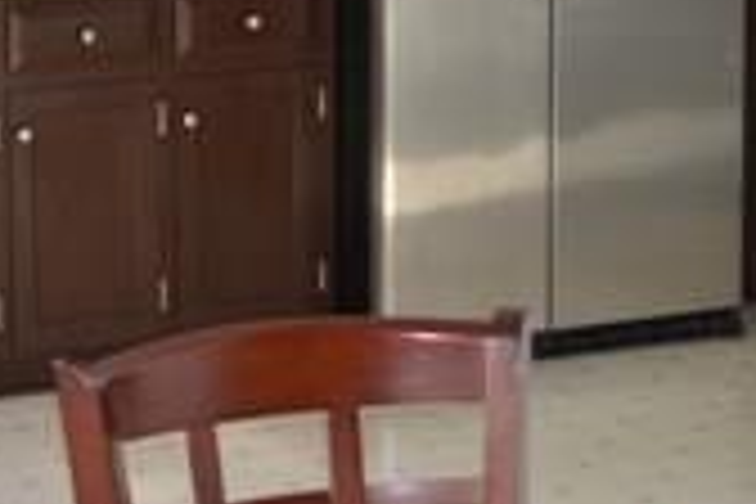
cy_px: -47
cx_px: 40
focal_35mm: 137
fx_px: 2877
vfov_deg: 9.9
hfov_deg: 14.8
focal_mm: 24
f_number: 4
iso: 400
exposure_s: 1/80
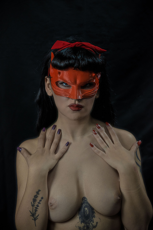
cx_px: 76
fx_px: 650
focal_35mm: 102
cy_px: 115
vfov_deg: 20.0
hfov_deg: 13.4
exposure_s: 1/200
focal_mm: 102
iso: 800
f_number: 4.5
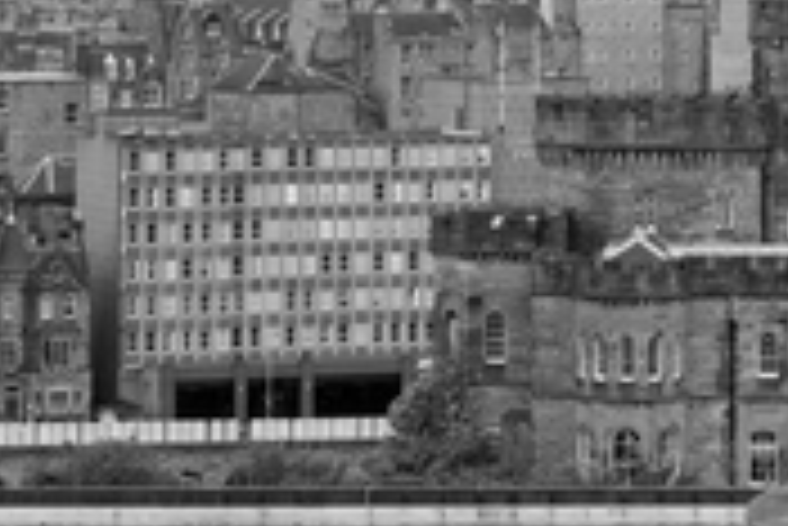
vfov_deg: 6.4
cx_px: 725
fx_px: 4600
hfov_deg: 9.7
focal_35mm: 210
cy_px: -324
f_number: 5.6
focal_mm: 35
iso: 200
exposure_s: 1/500
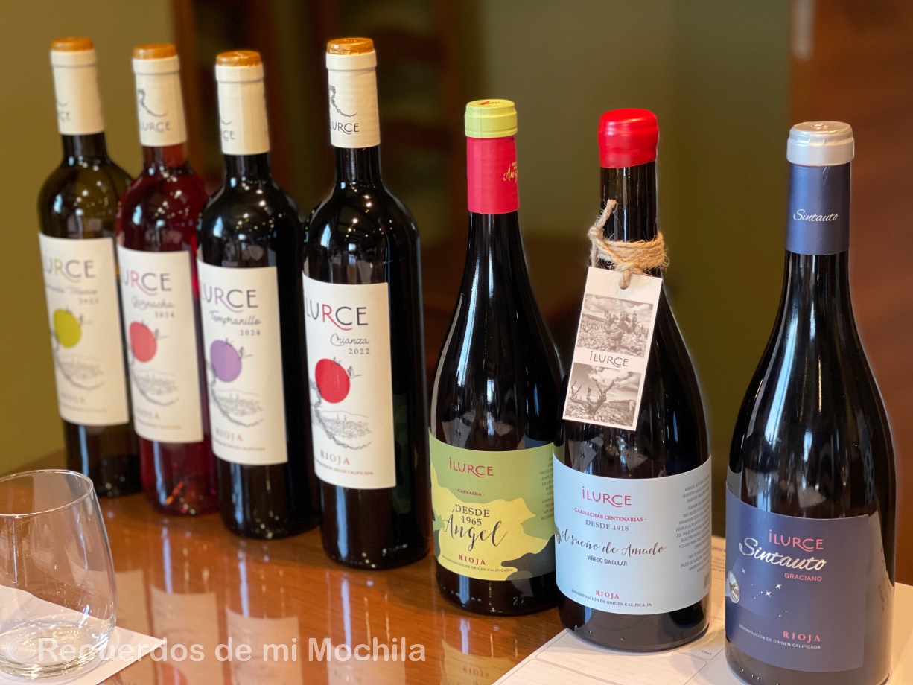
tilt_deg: -17.9
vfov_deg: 22.9
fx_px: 1688
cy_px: 342
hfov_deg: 30.3
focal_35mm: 64
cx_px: 456
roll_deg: +2.3
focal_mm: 7.5
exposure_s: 1/33
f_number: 2.2
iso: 160
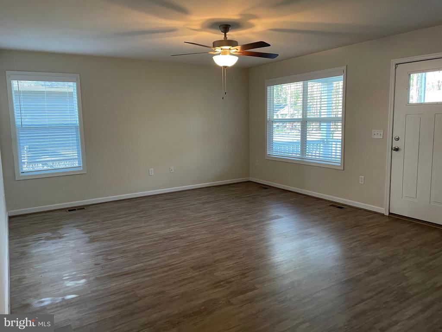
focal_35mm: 26
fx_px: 332
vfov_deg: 53.1
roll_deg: +1.3
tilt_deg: -6.6
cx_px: 221
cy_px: 166
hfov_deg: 67.3
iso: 160
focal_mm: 4.2
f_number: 1.6
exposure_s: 1/60
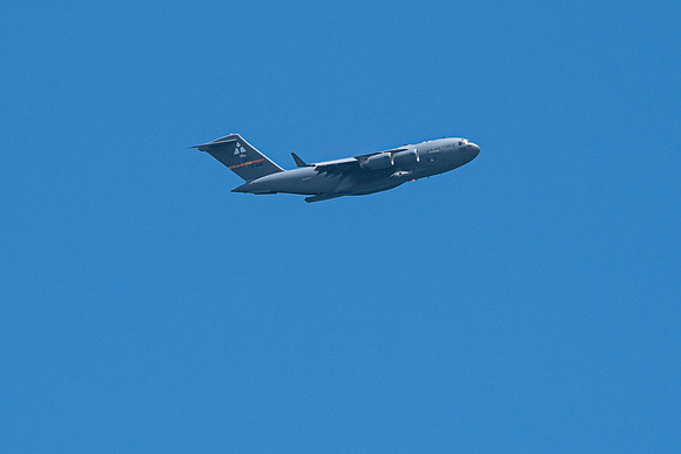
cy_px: 179
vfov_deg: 2.7
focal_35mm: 518
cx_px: 334
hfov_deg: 4.0
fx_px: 9809
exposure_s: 1/1250
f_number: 10
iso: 640
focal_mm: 218
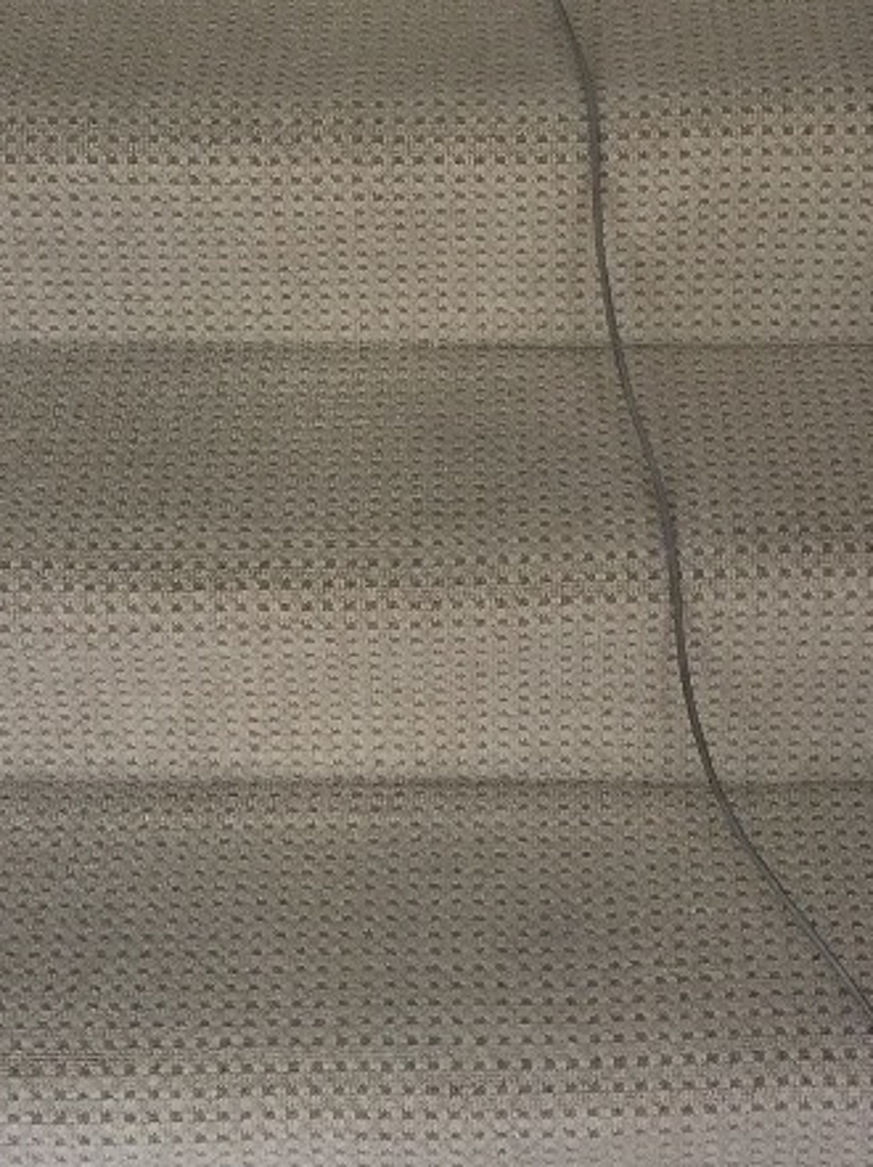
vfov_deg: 24.3
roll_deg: -0.5
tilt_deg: -29.3
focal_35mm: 79
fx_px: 2660
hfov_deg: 18.6
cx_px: 474
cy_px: 201
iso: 50
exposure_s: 1/33
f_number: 2.2
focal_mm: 4.15
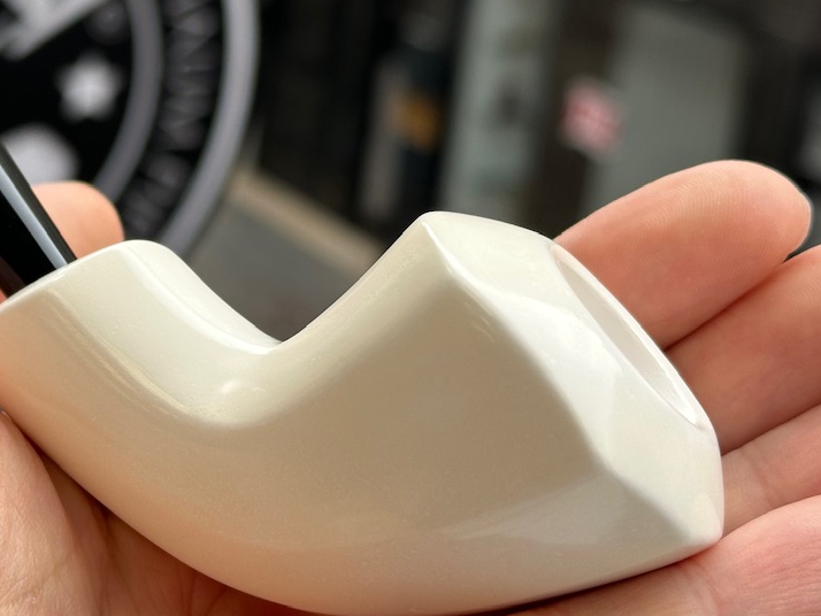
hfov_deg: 22.4
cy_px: 229
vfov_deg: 17.2
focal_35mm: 86
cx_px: 160
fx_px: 2040
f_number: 1.78
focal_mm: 6.86
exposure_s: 1/430
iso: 64
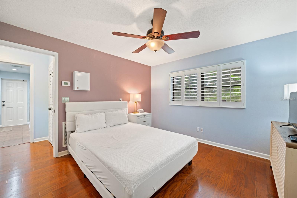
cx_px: 148
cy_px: 99
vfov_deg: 81.2
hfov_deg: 104.2
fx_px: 116
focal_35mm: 14
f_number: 6.3
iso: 250
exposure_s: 1
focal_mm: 14
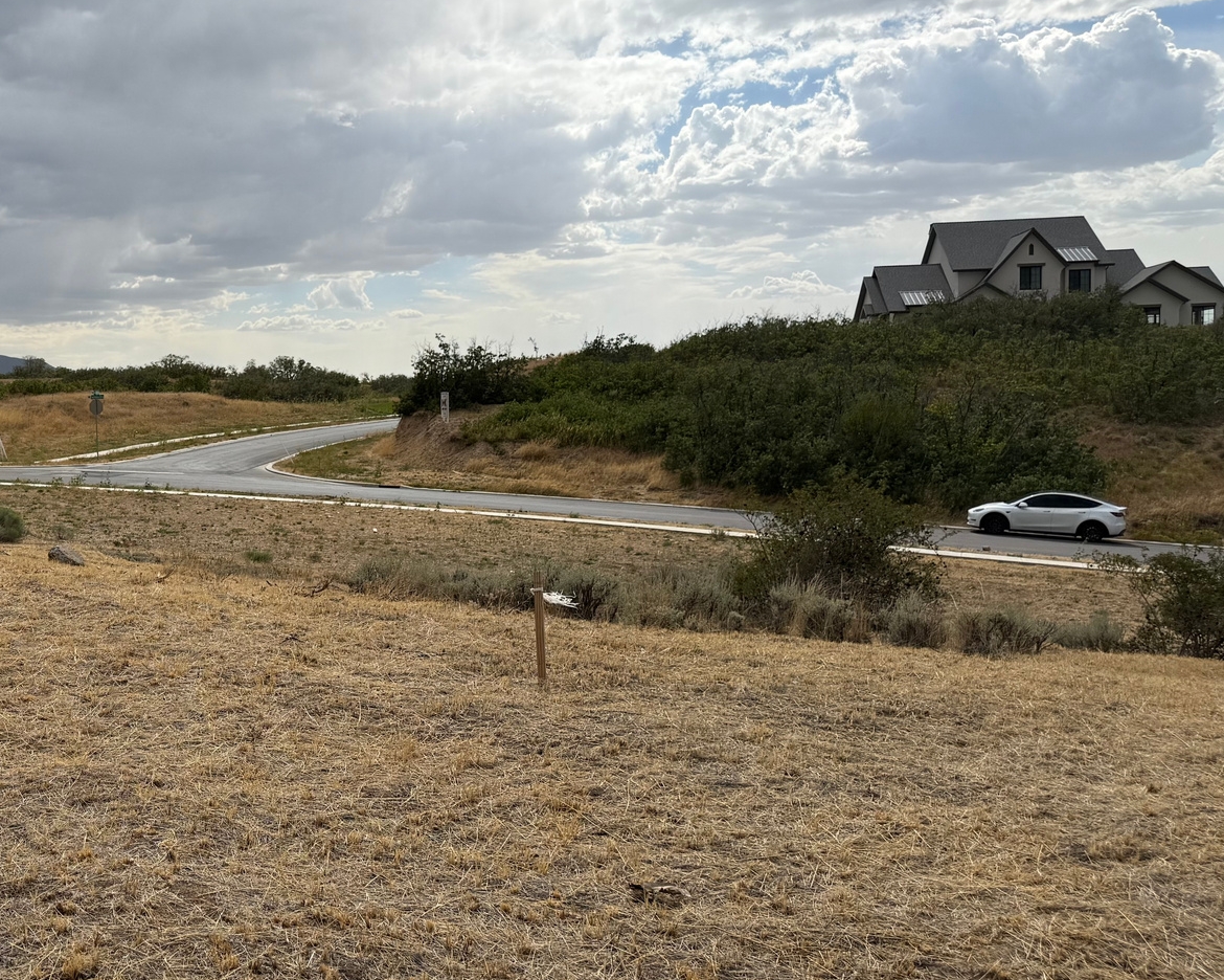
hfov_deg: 42.1
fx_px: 1485
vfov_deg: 36.5
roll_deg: +1.2
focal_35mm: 41
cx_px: 184
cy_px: 497
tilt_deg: -2.9
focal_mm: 6.76
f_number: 1.78
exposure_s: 1/5714
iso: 80
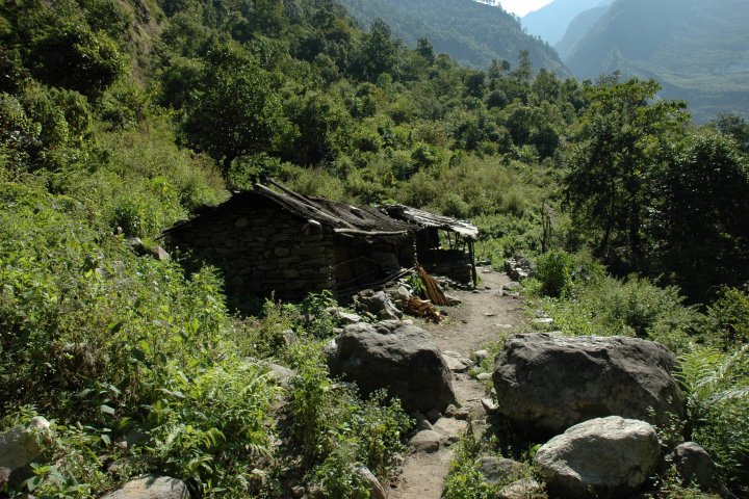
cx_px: 374
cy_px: 250
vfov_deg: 47.9
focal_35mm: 27
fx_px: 562
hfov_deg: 67.4
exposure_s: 1/320
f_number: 9
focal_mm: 18
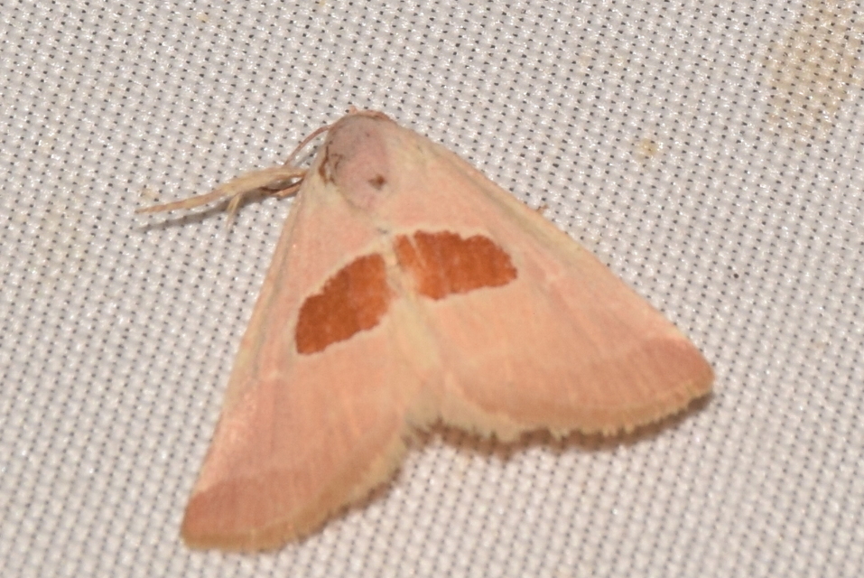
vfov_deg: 6.6
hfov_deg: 9.8
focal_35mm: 210
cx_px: 432
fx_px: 5044
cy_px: 289
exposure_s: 1/160
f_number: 14
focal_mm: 140
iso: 125
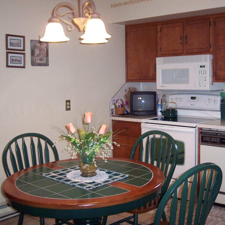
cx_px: 147
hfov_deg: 37.2
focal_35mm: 45
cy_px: 113
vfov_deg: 37.6
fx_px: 331
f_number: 2.8
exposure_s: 1/30
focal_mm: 8
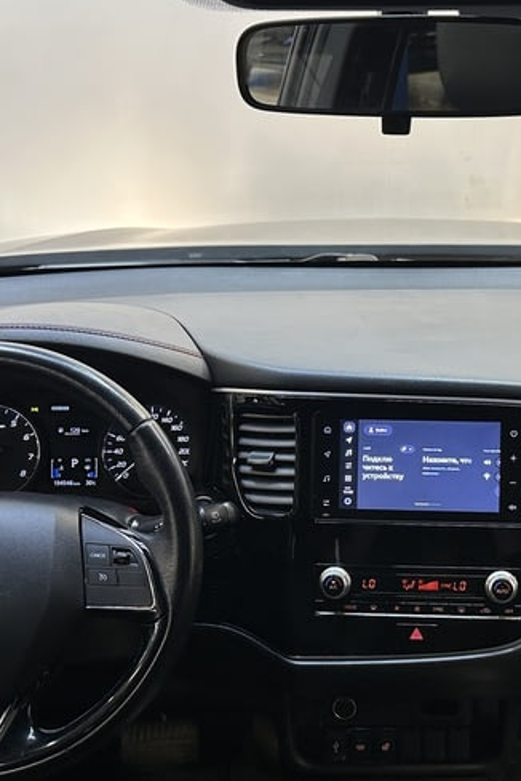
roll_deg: +0.1
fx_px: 997
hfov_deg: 28.9
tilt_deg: -23.2
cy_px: 446
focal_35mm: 46
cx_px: 387
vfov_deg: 42.6
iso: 200
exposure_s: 1/63
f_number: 1.78
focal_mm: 6.86
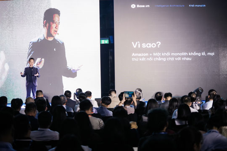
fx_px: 441
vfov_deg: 19.5
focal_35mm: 70
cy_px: 76
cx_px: 114
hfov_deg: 28.8
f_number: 3.2
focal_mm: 70
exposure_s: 1/200
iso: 1000
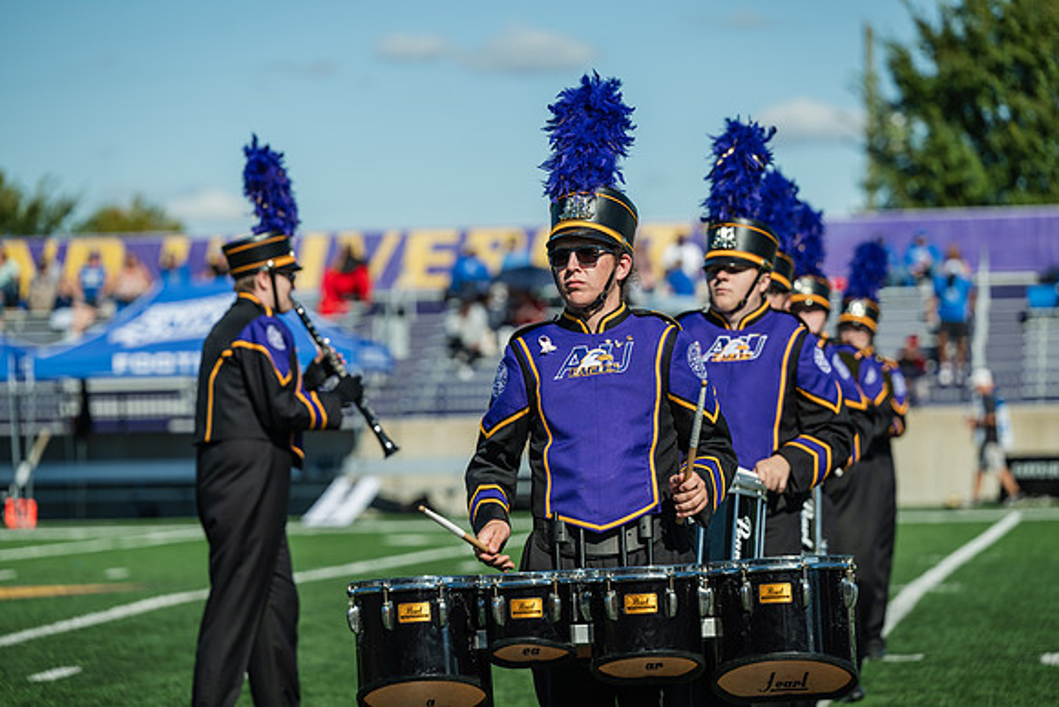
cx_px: 530
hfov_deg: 14.2
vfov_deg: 9.5
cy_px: 354
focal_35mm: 145
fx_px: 4266
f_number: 3.5
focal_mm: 145
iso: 100
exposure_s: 1/1600
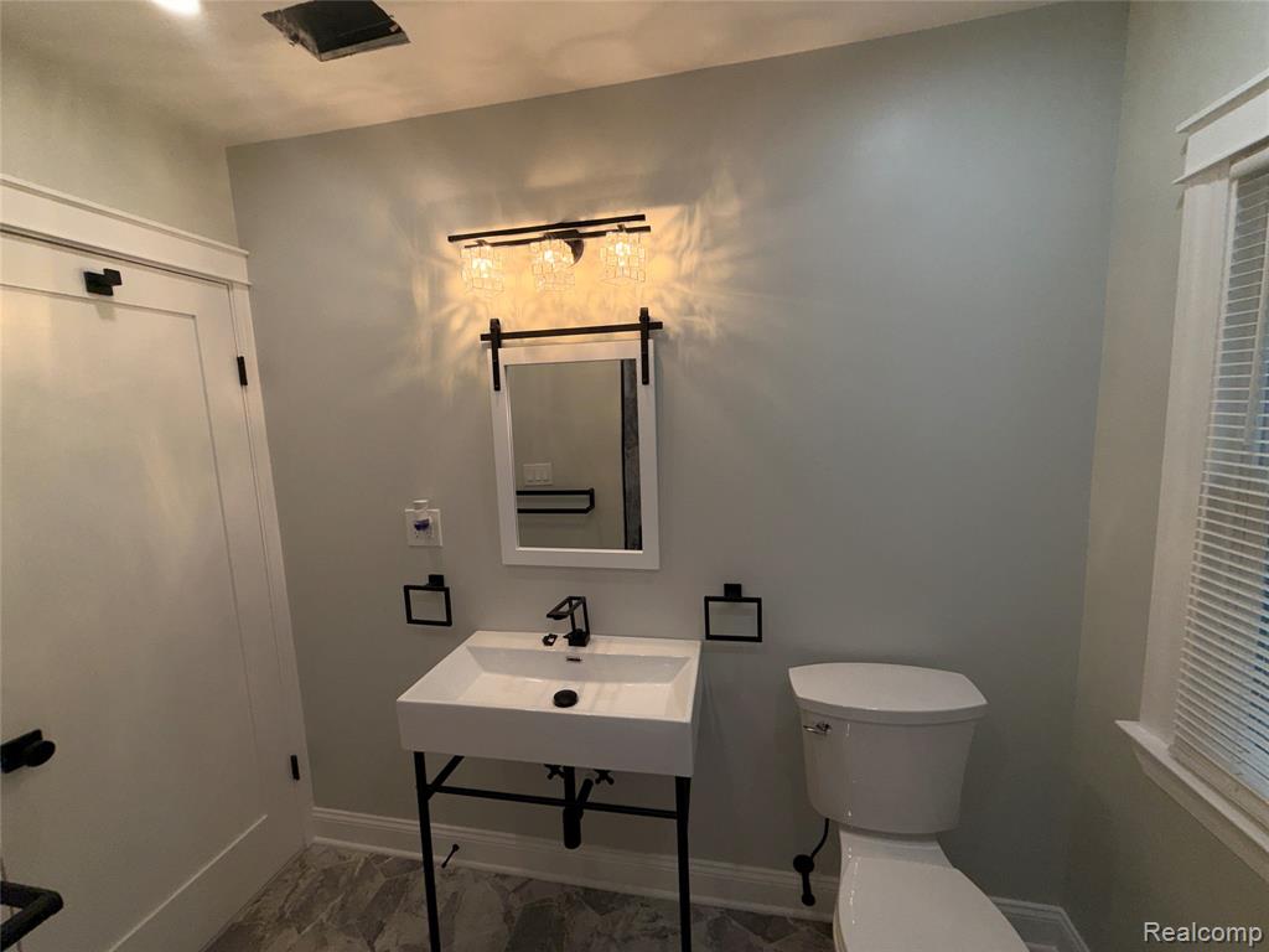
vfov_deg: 85.7
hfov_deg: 102.1
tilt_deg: -7.6
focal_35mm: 14
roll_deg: +1.8
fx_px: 513
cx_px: 634
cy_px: 476
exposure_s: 1/171
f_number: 2.2
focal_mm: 2.22
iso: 16
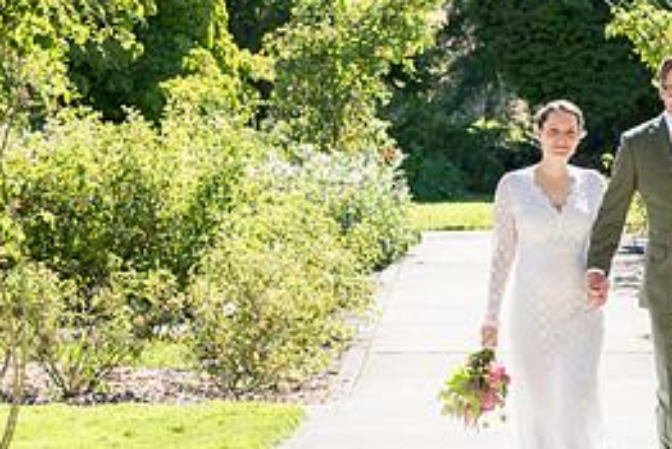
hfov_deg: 10.5
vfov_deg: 7.1
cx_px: 551
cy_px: 296
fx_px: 3642
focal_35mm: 195
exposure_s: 1/320
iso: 250
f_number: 5.6
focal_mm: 88
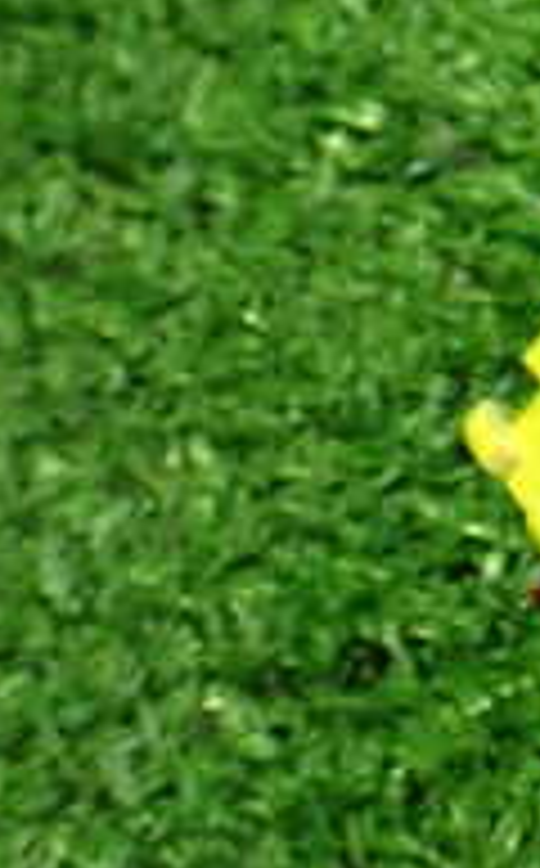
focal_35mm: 99
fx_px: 2340
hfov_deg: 12.0
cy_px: 18
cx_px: 1012
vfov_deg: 20.4
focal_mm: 5.4
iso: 800
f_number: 2.3
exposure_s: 1/50
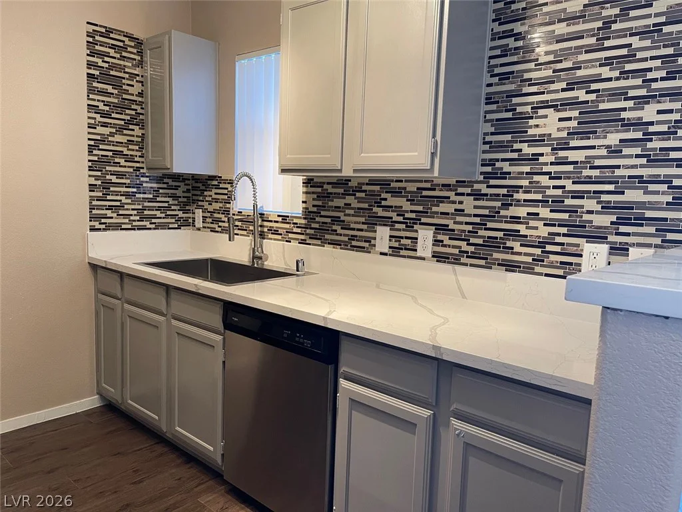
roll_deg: -1.9
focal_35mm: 26
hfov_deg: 67.3
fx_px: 512
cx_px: 341
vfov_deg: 53.1
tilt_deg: -7.7
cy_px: 256
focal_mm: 5.1
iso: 200
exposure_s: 1/60
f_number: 1.6
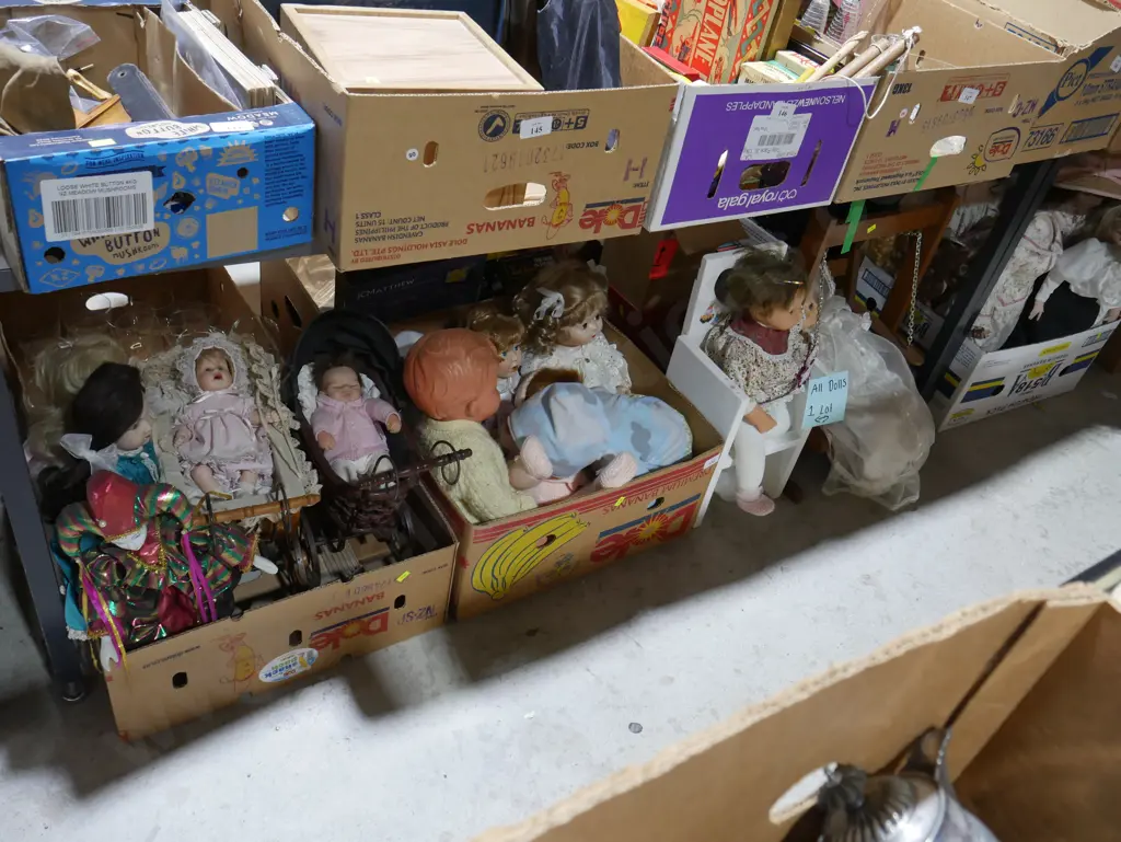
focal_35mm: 28
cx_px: 560
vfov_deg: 49.8
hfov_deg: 63.4
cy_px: 421
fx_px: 907
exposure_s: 1/60
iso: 800
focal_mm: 14
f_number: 4.5
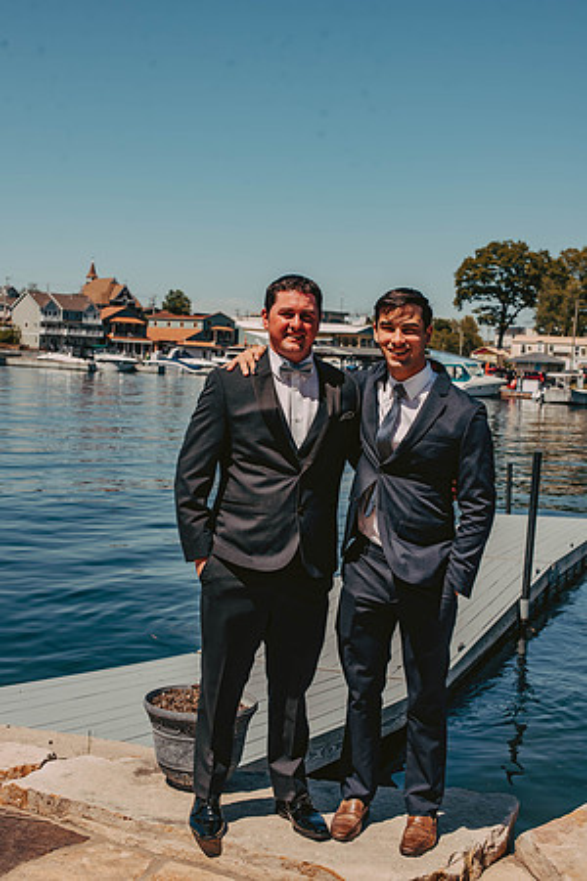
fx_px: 1223
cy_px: 440
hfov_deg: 27.0
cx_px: 294
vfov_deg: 39.6
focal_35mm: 50
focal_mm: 50
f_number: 6.3
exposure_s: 1/500
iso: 125
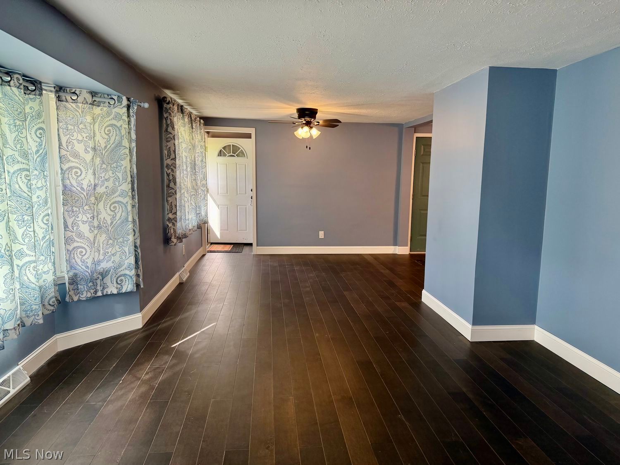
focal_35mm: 24
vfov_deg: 56.8
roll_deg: -0.5
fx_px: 430
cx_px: 310
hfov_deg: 71.6
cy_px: 232
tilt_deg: -7.1
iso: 200
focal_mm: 6.76
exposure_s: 1/120
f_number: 1.78
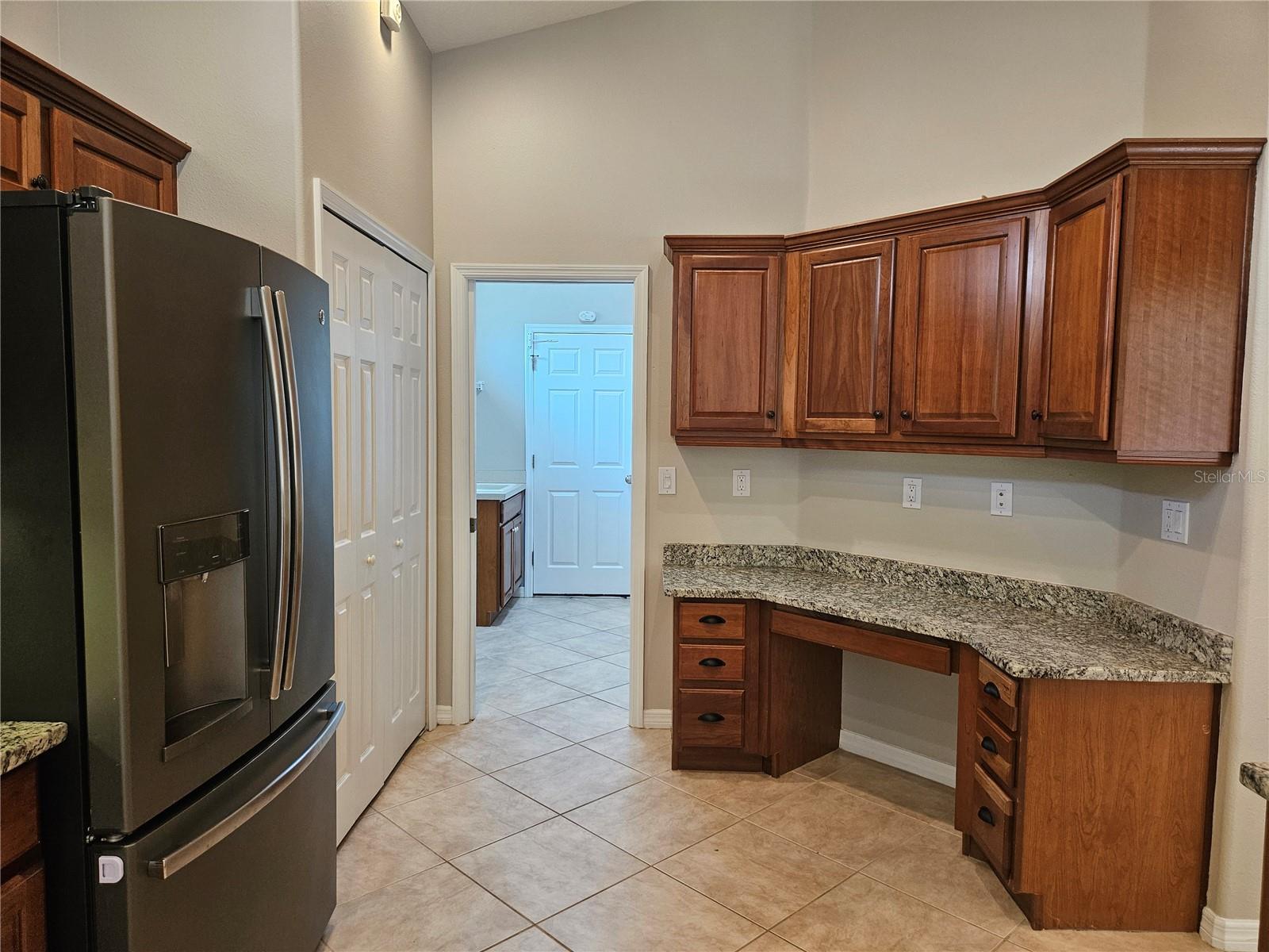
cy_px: 476
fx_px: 843
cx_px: 634
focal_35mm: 23
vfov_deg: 58.9
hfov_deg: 73.9
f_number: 1.8
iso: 200
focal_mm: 5.4
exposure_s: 1/120
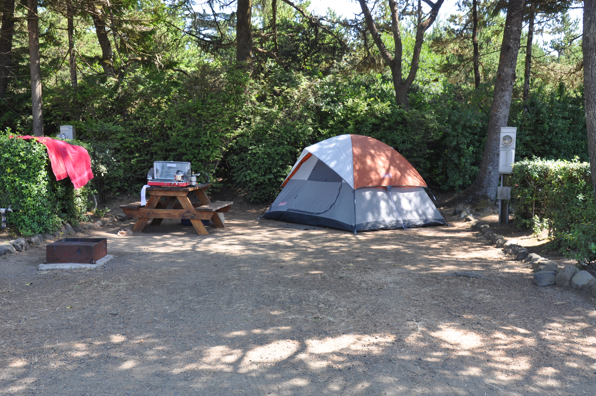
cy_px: 198
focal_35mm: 38
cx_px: 298
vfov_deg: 35.4
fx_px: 620
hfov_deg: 51.3
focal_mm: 25
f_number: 7.1
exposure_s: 1/60
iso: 200
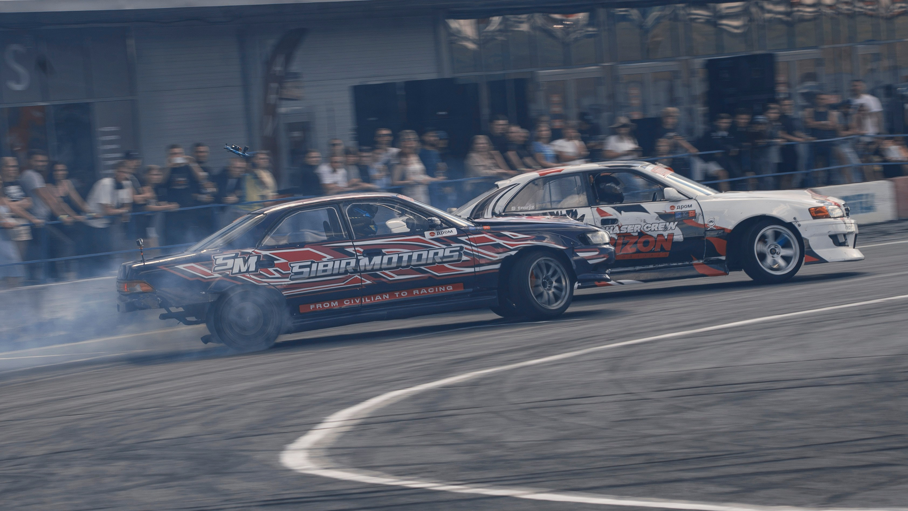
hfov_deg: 9.8
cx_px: 378
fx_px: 5305
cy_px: 276
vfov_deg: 5.5
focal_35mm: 220
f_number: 13
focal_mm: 120
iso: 100
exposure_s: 1/125
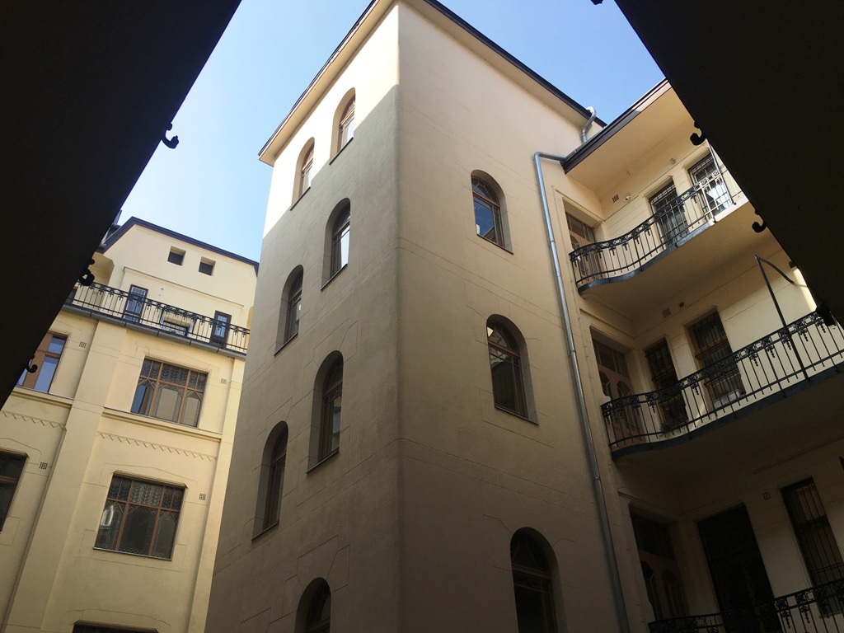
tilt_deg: +38.2
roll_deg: +0.6
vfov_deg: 48.2
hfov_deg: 61.7
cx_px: 422
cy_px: 316
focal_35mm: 29
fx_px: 707
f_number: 2.2
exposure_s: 1/610
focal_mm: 4.15
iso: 25
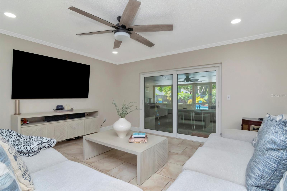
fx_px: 132
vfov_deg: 72.0
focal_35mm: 16
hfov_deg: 95.0
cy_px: 96
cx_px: 144
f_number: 10
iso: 640
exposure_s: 1/200
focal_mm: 11
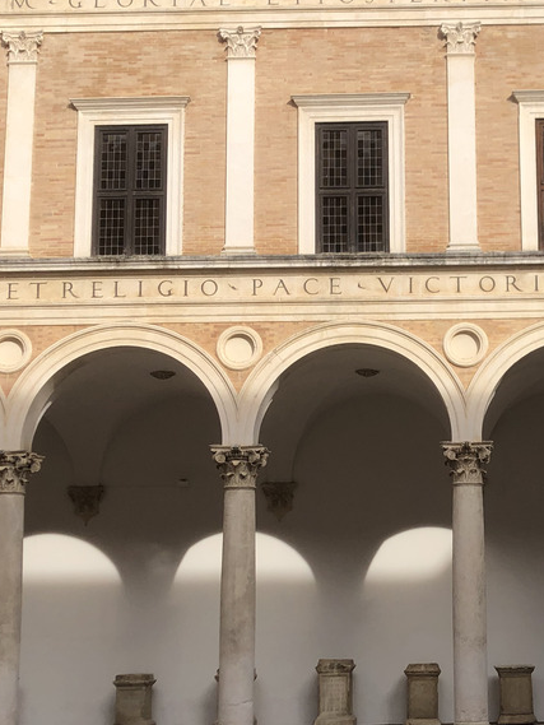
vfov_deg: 32.6
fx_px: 1236
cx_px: 483
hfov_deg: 24.2
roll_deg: +1.9
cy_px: 440
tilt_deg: +10.2
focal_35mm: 59
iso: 20
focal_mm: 4
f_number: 1.8
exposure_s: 1/979
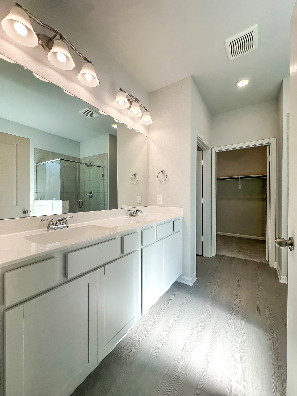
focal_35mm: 14
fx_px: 160
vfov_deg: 102.1
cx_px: 148
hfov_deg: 85.7
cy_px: 198
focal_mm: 2.22
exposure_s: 1/249
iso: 40
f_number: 2.2
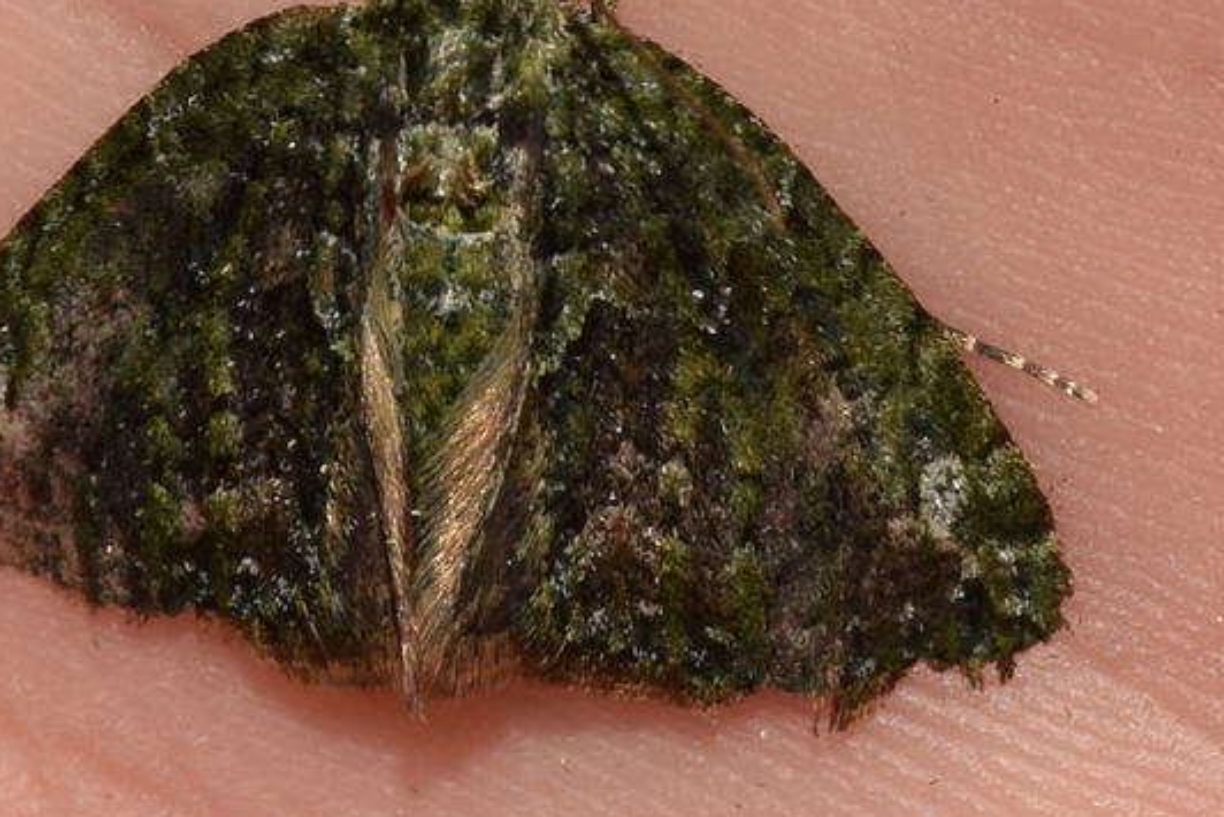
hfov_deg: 5.4
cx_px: 433
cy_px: 329
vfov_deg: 3.6
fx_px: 12889
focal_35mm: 379
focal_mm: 140
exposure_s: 1/160
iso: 100
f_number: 13
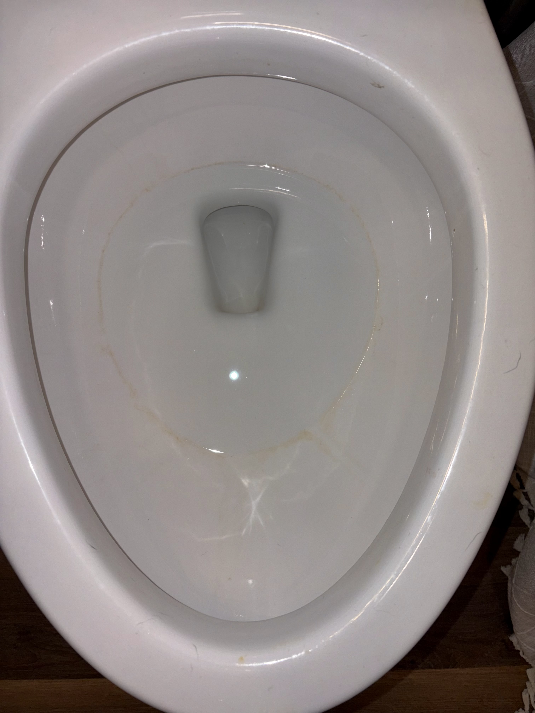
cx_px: 268
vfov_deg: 67.3
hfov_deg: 53.1
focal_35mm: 26
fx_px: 536
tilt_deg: -86.0
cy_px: 356
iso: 32
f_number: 1.6
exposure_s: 1/228
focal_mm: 5.96
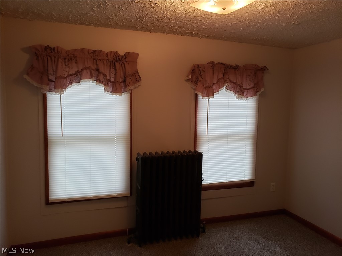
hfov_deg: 67.3
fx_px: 257
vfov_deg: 53.1
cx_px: 171
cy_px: 128
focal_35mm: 26
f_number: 2.4
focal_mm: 4.3
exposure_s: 1/60
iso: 320
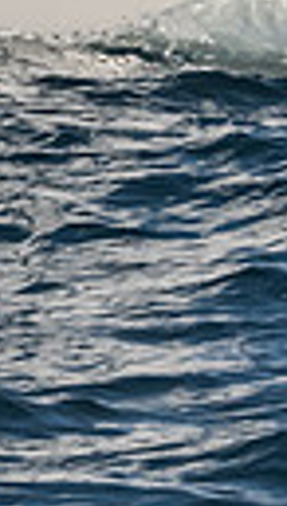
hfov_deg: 2.4
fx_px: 6653
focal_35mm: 494
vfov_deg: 4.3
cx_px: -708
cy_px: -169
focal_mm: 70
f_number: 14
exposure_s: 1/1250
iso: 640
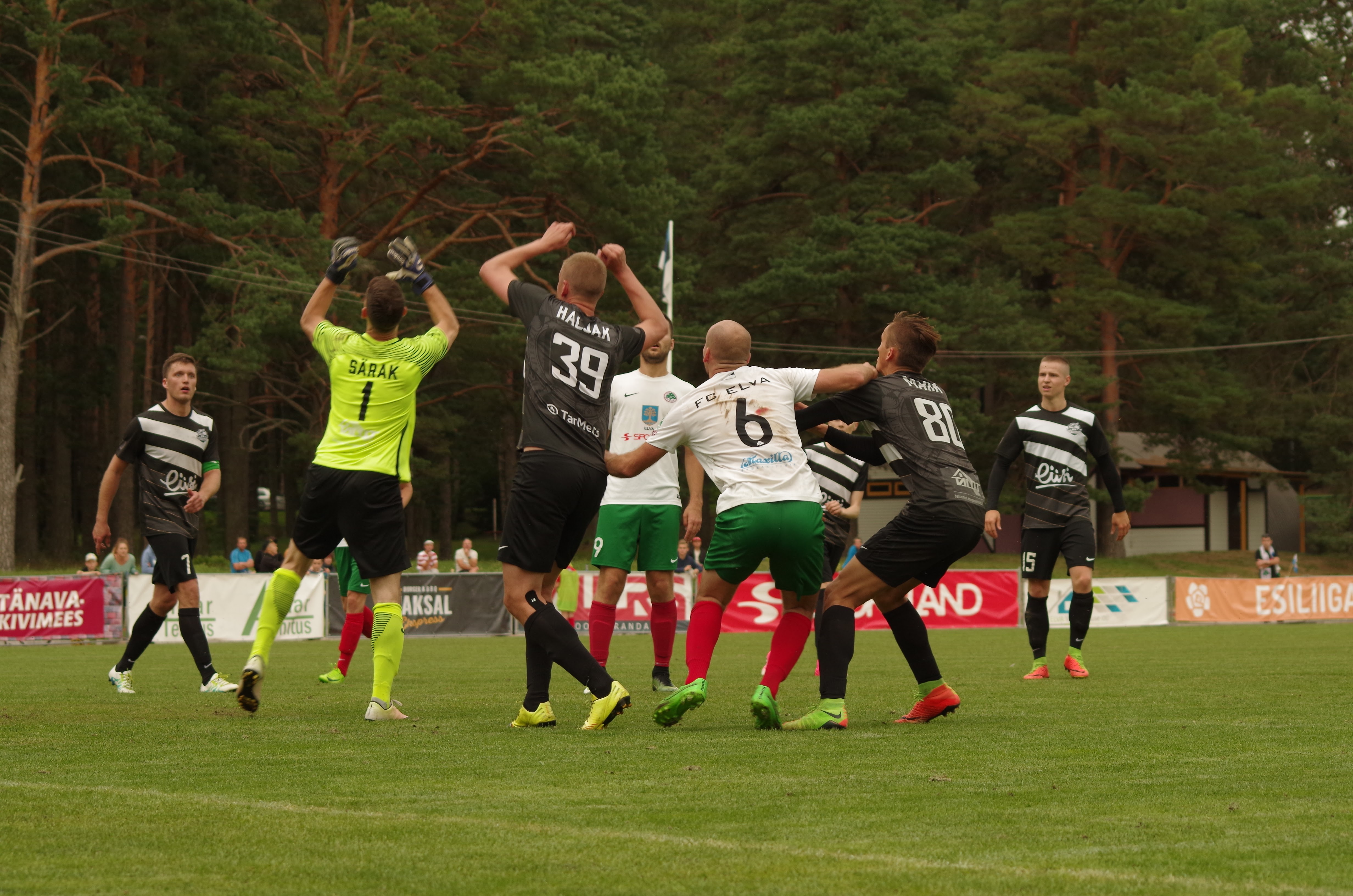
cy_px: 448
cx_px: 676
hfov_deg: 19.5
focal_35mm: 105
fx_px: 3938
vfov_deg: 13.0
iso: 400
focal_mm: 70
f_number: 4.5
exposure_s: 1/400
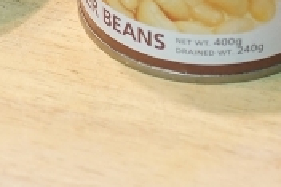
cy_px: -249
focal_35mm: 284
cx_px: 140
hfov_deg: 7.3
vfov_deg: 4.7
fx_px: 2215
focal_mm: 50
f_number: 4
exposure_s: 1/160
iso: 1600
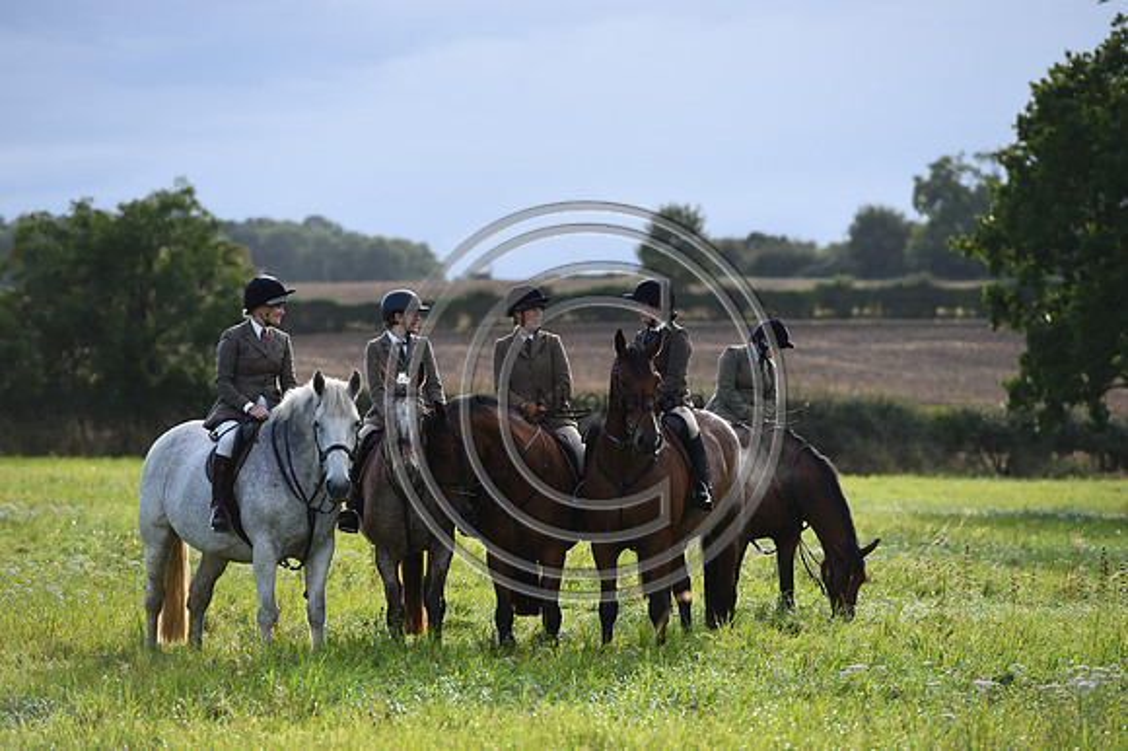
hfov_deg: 10.3
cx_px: 564
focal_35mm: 200
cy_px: 376
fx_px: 6263
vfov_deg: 6.9
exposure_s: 1/800
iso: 360
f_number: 5
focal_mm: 200
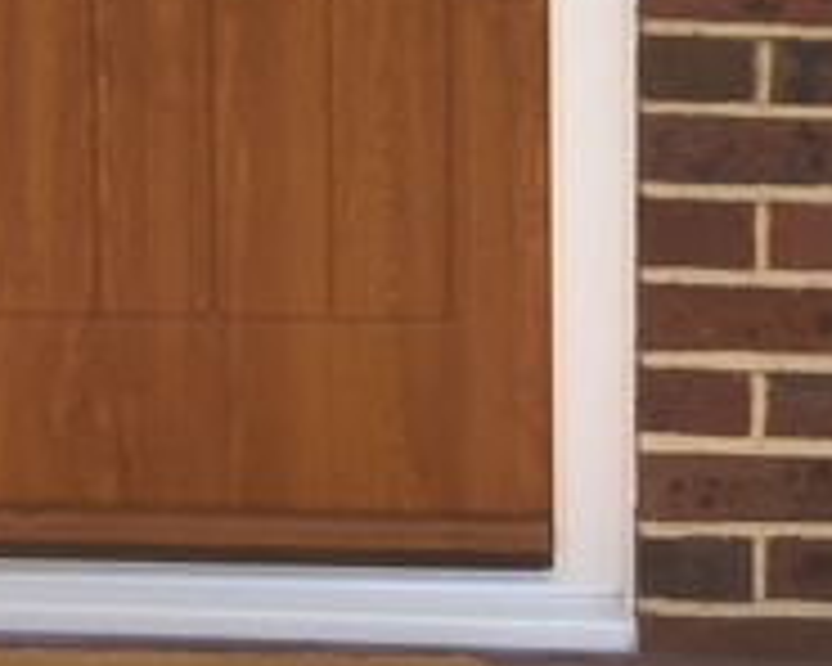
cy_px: -608
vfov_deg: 13.7
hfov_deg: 19.3
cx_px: 153
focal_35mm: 98
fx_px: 2413
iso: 32
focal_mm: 4.15
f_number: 2.2
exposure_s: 1/860
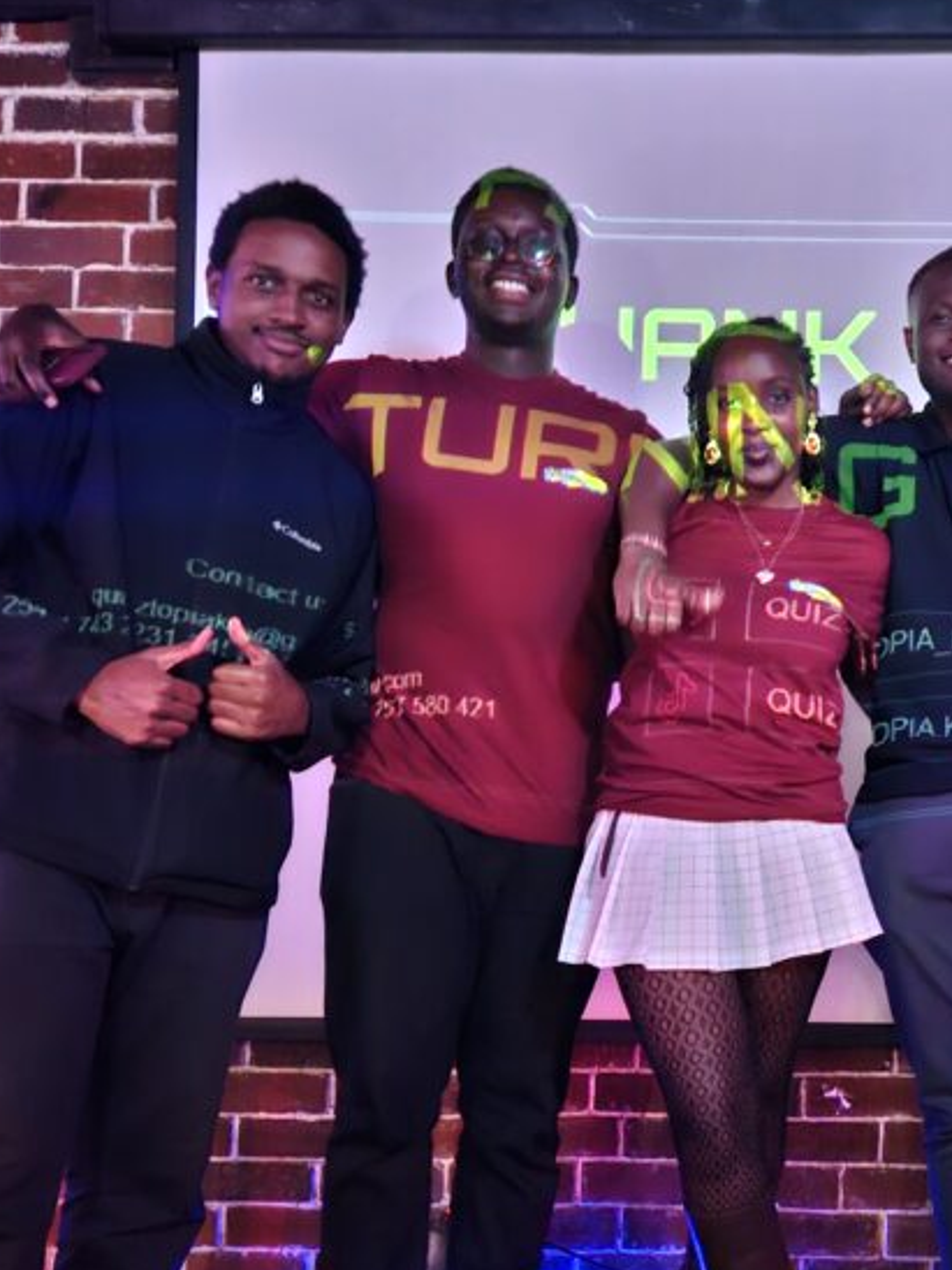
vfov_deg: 43.6
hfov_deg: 32.0
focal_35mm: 43
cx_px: 852
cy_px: 762
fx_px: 1577
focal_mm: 5.4
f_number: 1.8
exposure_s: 1/11
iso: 1600
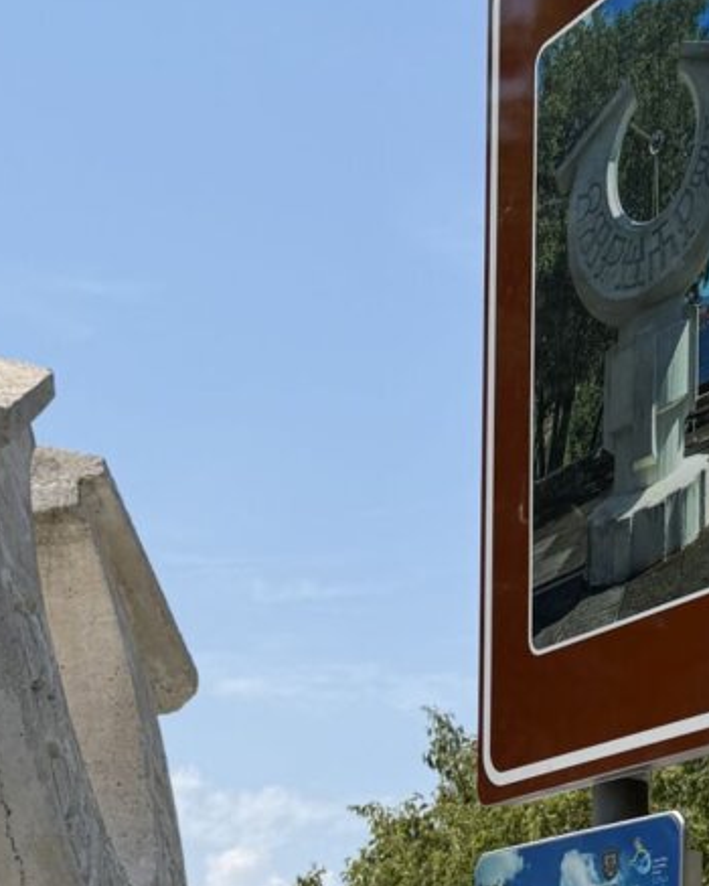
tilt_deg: +7.9
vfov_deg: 20.6
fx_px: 2359
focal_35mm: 90
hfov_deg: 17.1
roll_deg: -0.7
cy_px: 886
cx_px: 470
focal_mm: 6.76
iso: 80
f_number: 1.78
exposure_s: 1/6173
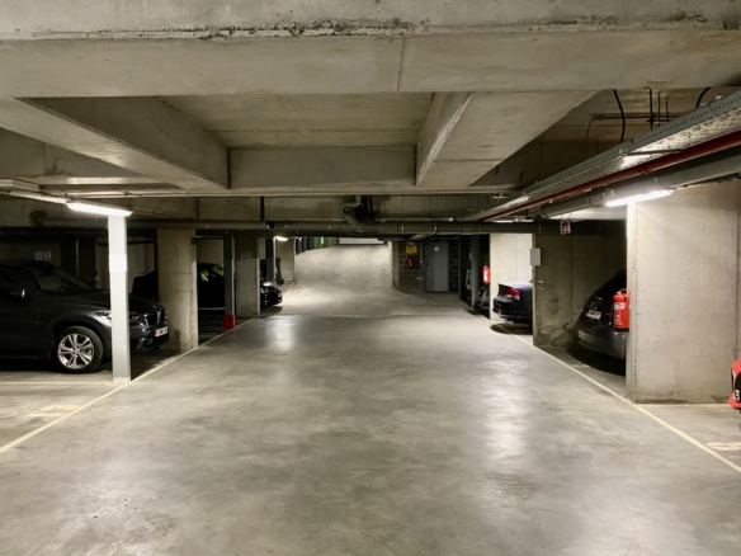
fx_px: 557
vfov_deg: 53.1
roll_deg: +0.9
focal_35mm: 26
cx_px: 370
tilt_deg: -2.8
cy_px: 278
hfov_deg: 67.3
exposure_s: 1/25
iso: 640
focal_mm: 4.25
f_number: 1.8
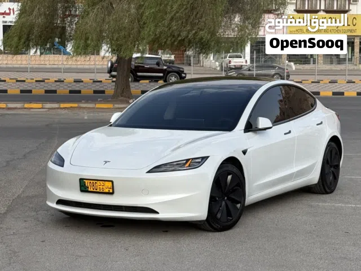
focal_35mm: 48
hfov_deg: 39.7
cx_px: 180
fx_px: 501
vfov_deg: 30.3
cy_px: 136
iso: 64
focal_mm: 6.76
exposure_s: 1/3704
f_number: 1.78
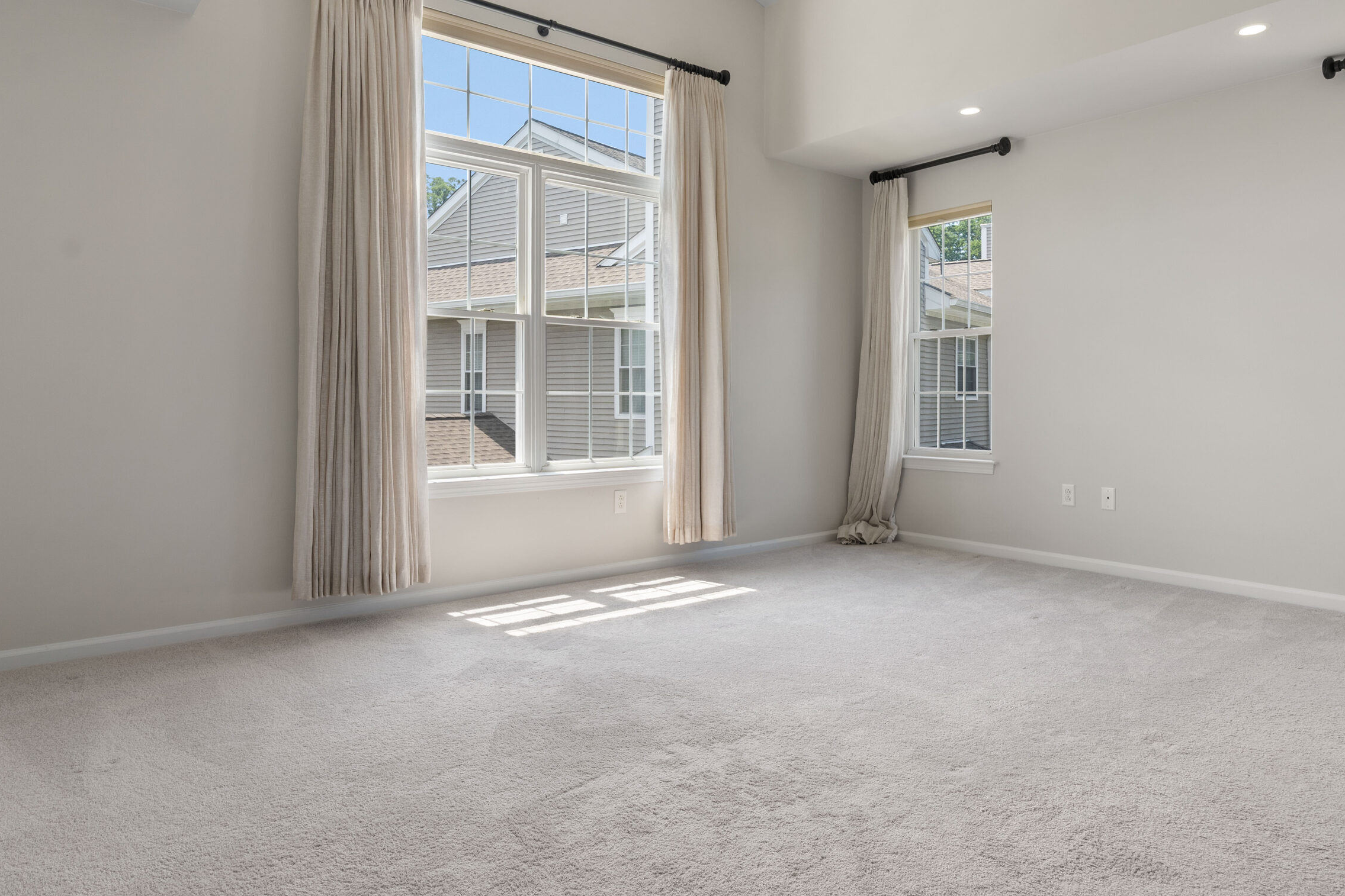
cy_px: 388
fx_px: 859
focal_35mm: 23
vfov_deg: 54.9
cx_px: 746
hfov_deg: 75.8
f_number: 8
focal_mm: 17
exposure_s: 1/20
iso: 320
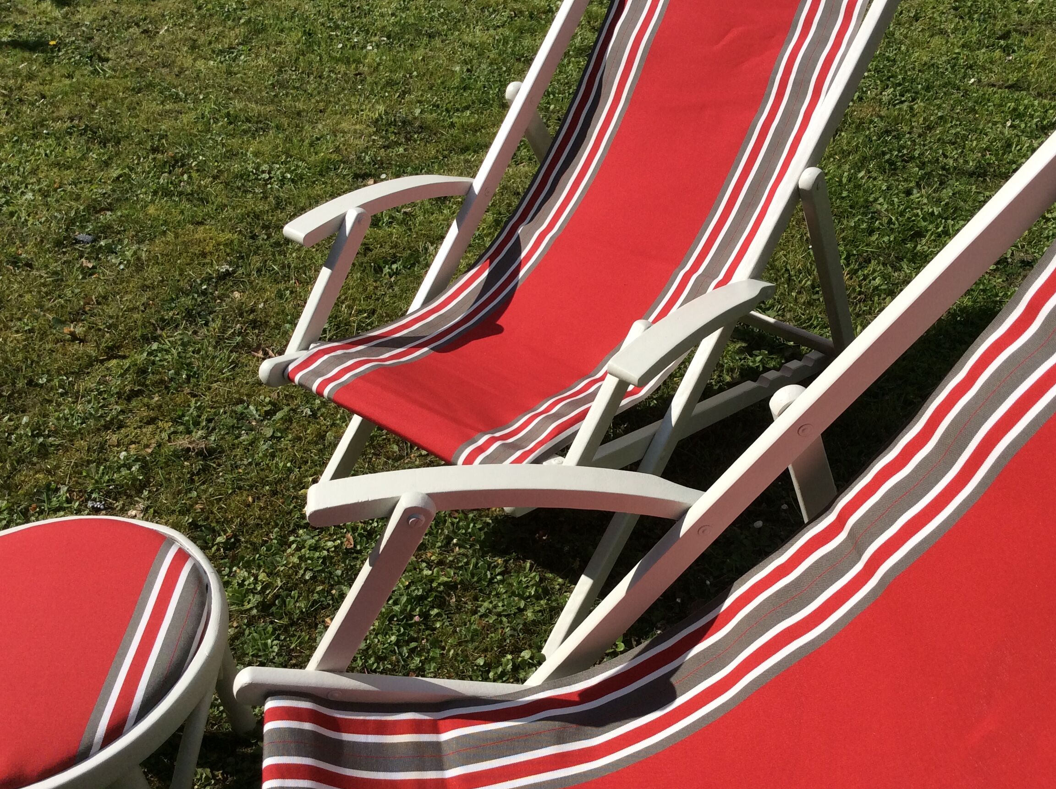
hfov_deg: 51.3
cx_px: 587
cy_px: 436
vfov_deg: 39.5
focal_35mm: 36
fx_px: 1097
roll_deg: +0.7
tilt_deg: -40.2
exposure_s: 1/2045
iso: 32
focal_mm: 3.3
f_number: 2.4
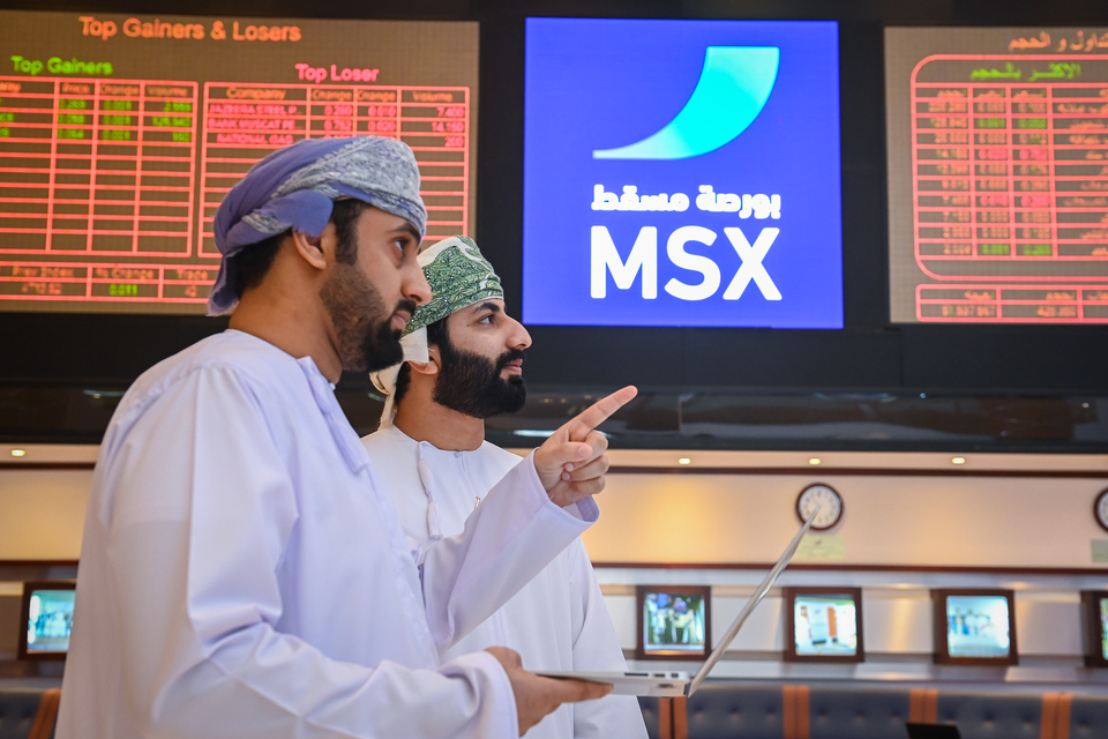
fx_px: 1539
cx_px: 568
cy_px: 374
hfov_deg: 39.6
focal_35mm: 50
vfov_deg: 27.0
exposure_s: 1/160
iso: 2500
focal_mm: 48
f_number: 4.5
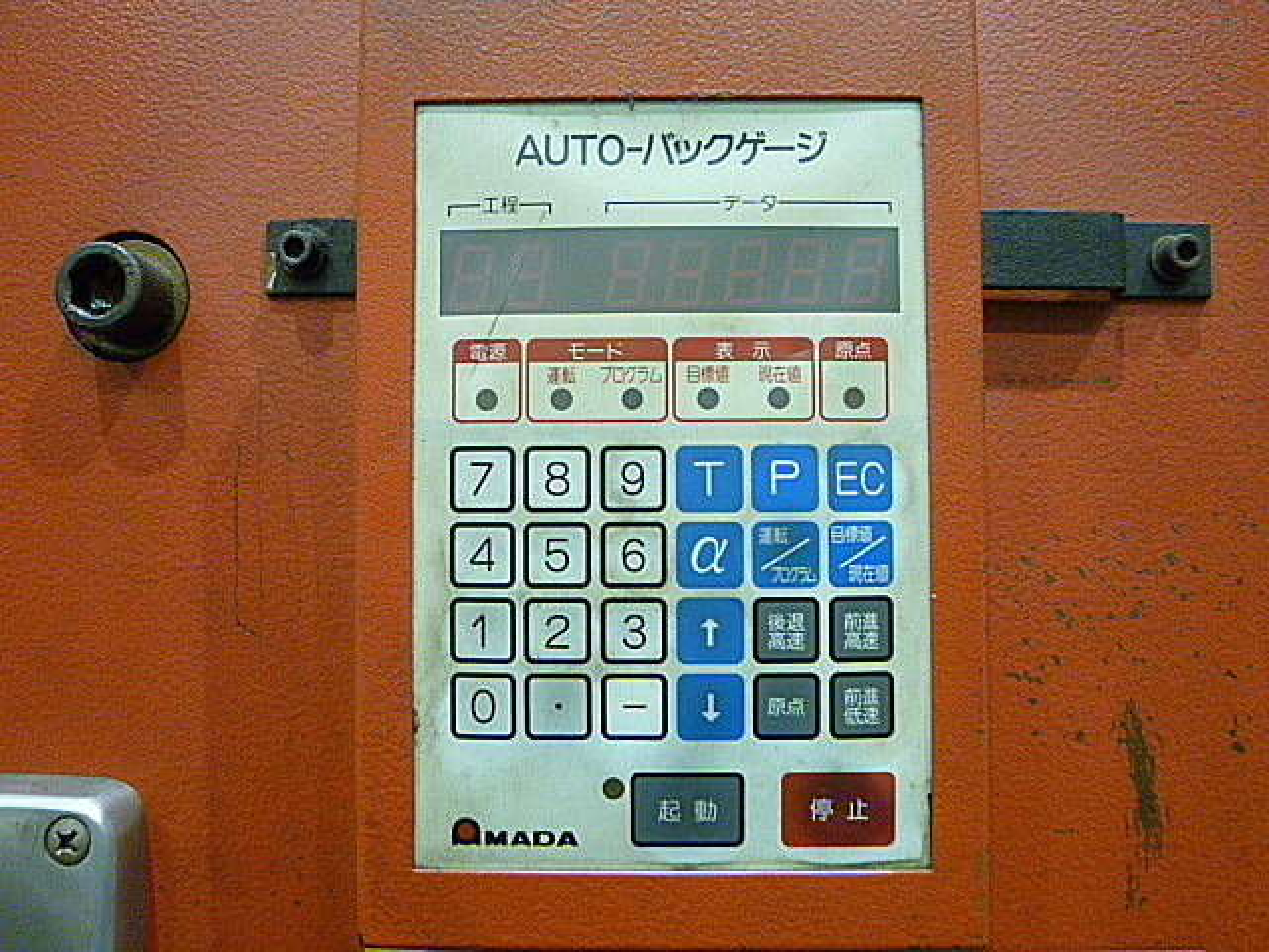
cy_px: 476
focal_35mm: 25
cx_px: 634
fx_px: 916
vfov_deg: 54.9
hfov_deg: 69.4
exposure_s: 1/6
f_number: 2.8
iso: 400
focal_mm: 4.5
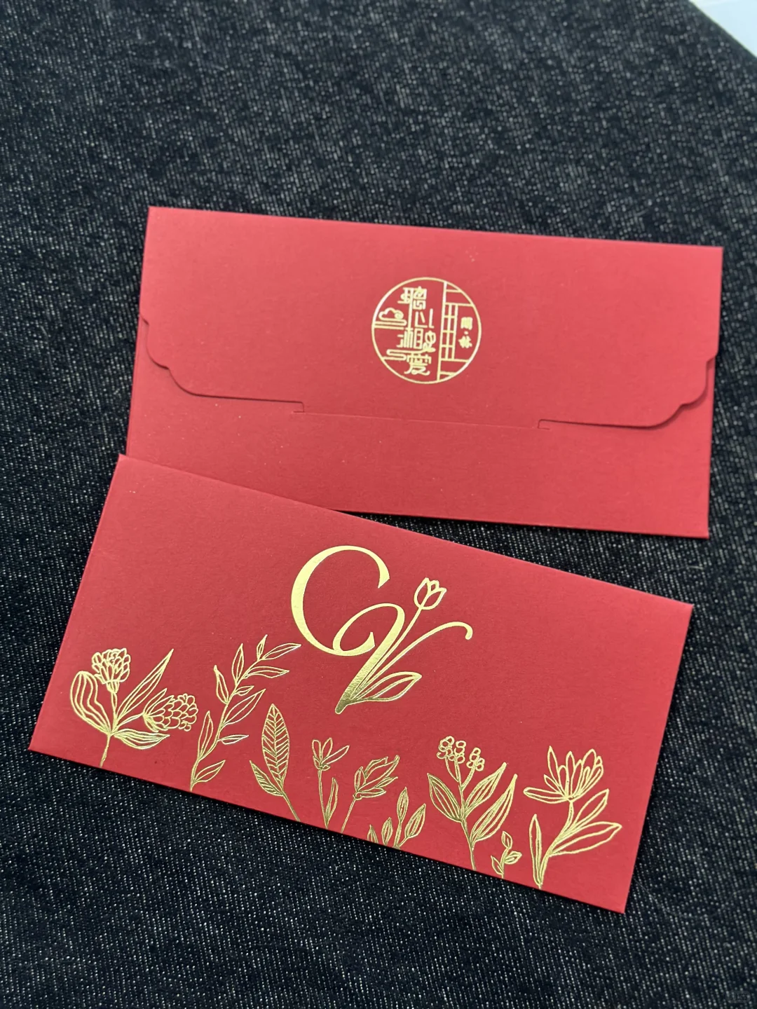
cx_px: 378
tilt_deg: -82.9
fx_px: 1400
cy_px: 504
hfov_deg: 30.3
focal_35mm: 48
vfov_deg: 39.7
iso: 400
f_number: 1.78
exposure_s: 1/33
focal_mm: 6.86
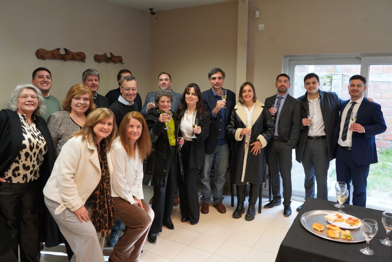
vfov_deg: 46.4
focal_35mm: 28
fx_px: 305
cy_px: 131
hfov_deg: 65.5
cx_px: 196
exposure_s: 1/160
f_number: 4
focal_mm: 28
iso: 2000
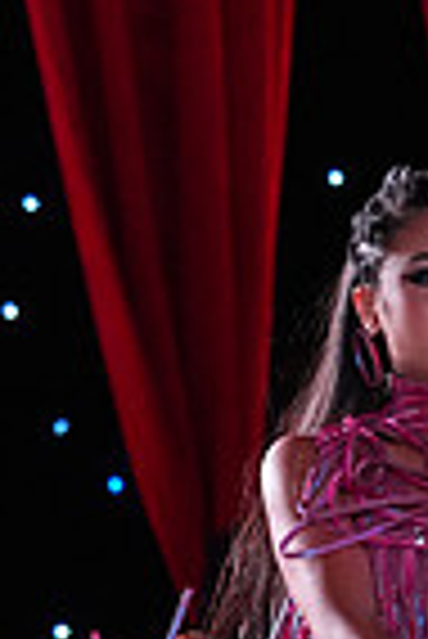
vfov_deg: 3.4
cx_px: 619
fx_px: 10798
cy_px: 1030
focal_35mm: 607
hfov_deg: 2.3
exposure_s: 1/250
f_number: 4.5
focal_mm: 149
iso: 3200
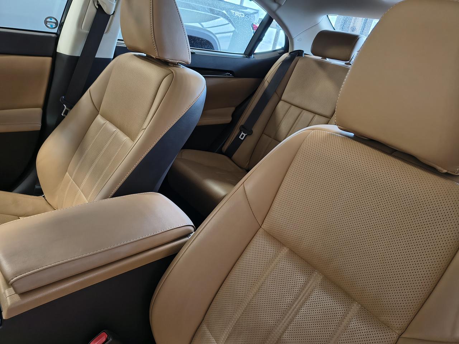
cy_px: 172
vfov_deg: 56.8
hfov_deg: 71.6
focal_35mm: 24
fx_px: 318
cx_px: 230
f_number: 1.8
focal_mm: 5.56
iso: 631
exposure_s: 1/60
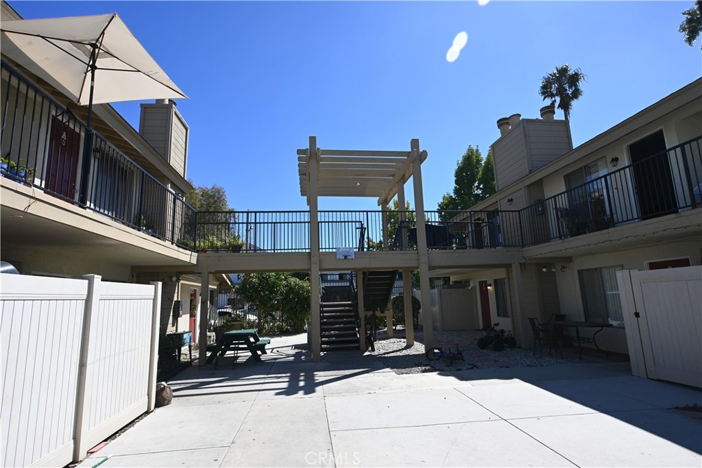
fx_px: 351
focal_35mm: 18
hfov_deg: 90.0
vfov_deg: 67.4
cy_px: 234
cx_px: 351
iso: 100
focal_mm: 12
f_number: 6.3
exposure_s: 1/320
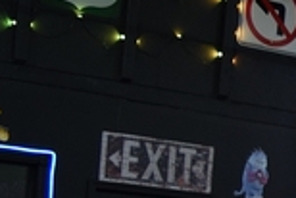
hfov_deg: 8.8
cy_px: 262
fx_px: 1473
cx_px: 963
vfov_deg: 7.6
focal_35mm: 179
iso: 500
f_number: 4
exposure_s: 1/60
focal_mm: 18
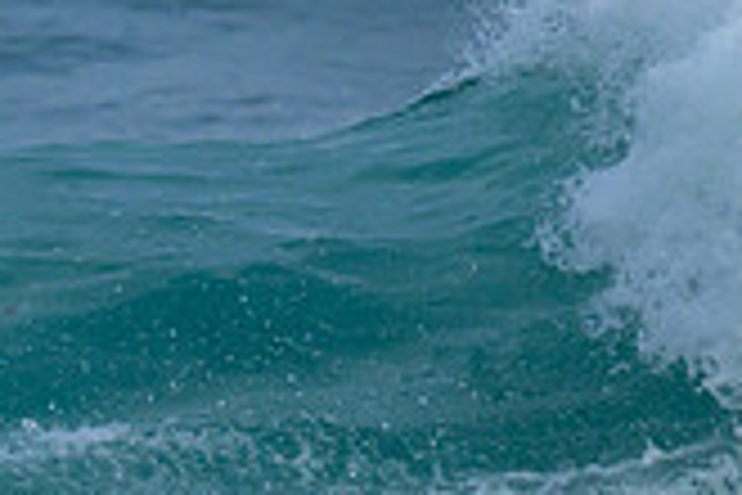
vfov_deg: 0.3
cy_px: 509
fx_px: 81572
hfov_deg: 0.5
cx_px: -517
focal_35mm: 3958
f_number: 9
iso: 2200
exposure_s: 1/2000
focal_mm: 1120
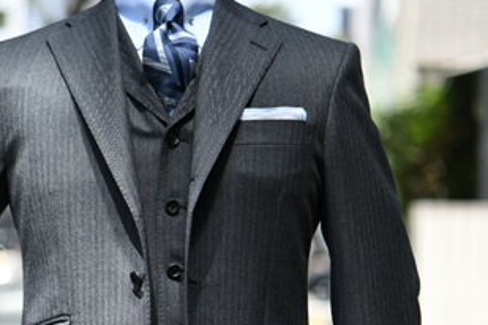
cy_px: 260
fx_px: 2535
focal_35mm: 187
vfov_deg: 7.3
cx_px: 179
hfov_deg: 11.0
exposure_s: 1/500
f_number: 2.8
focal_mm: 70
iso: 80
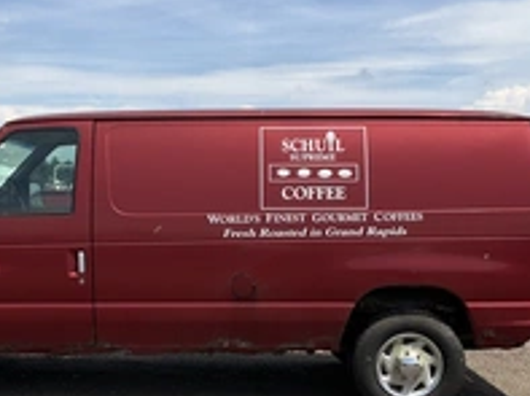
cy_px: 272
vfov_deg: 24.6
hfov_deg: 32.6
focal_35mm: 59
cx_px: 204
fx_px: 902
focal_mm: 3
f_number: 1.8
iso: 25
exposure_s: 1/1984
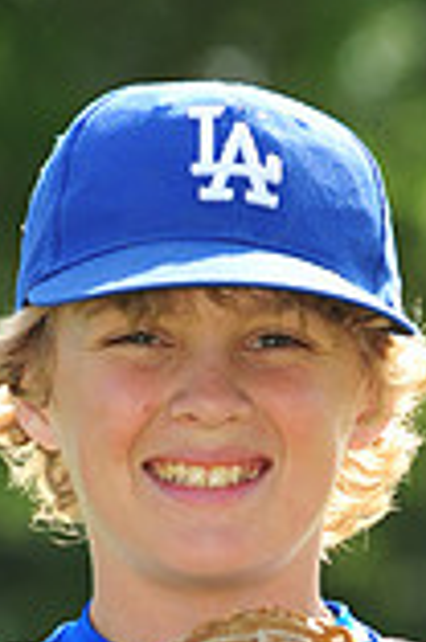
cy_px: 736
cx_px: 164
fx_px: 12212
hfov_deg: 2.0
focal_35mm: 685
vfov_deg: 3.0
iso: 320
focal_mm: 185
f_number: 7.1
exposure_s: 1/400
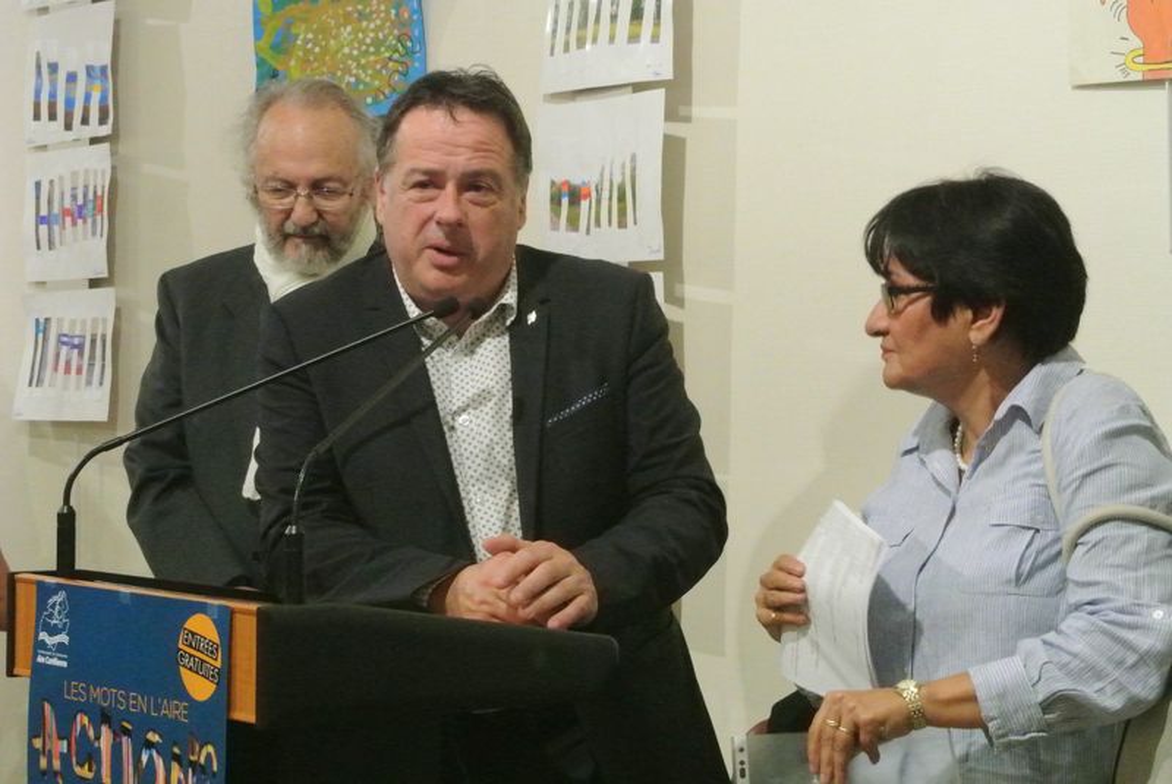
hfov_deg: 25.0
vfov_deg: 16.9
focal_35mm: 81
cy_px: 392
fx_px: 2639
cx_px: 586
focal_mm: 30
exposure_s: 1/60
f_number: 11
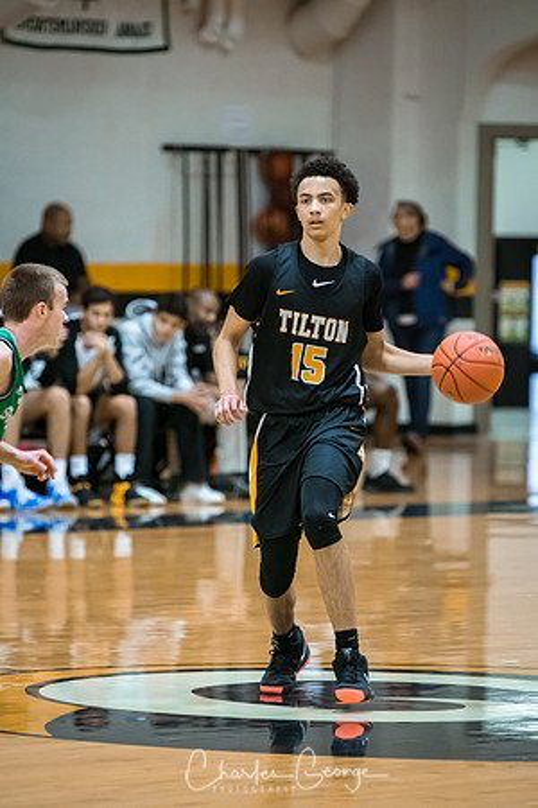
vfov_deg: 7.8
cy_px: 404
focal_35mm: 262
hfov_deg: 5.2
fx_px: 5884
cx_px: 269
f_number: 2.8
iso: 3200
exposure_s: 1/400
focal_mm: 175
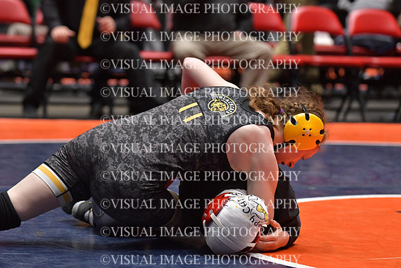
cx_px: 200
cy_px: 134
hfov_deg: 13.0
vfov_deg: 8.7
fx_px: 1755
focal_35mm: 158
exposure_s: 1/800
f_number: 2.8
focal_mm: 105
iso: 3200
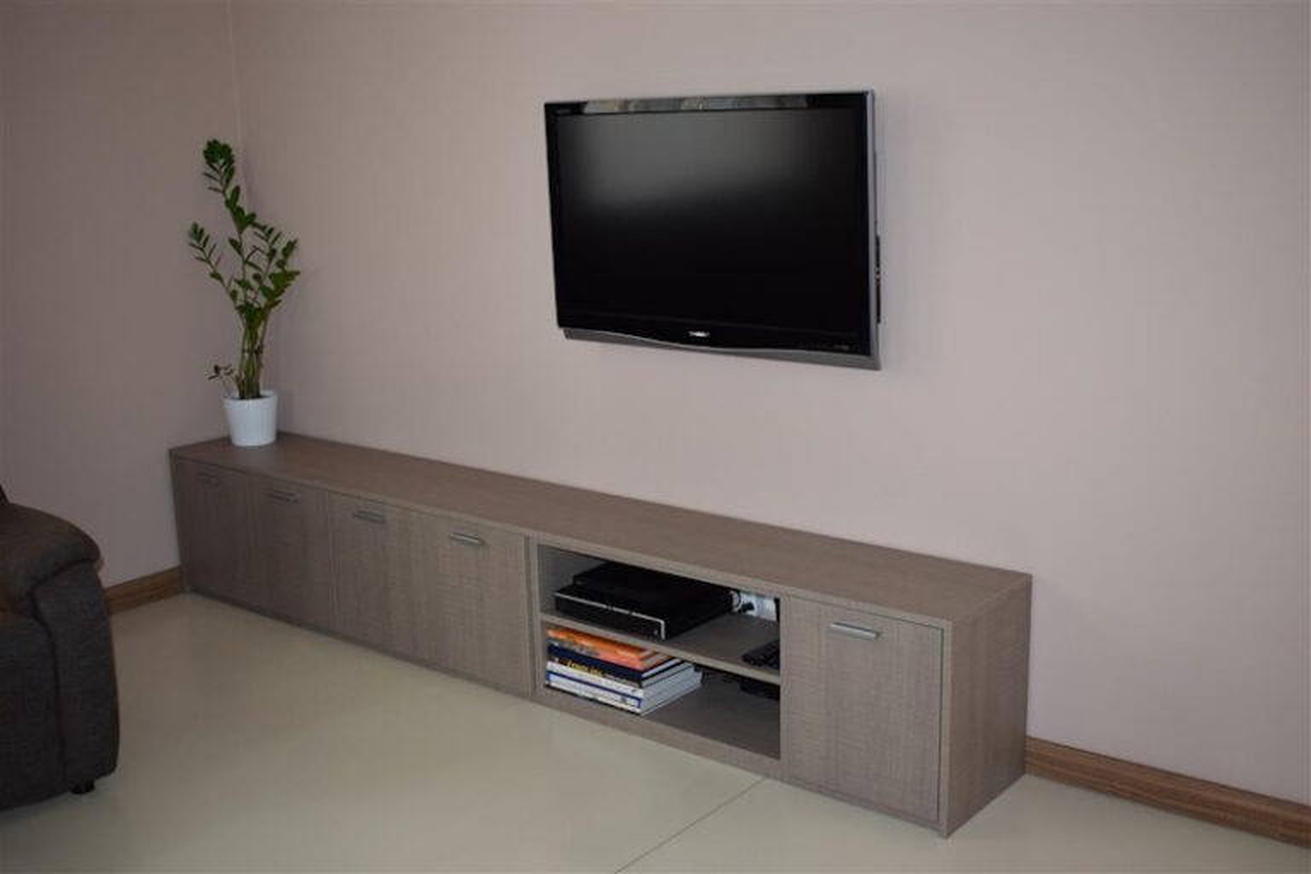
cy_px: 437
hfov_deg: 49.6
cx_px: 656
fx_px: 1420
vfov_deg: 34.2
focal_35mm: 39
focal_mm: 26
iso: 800
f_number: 5
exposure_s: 1/100
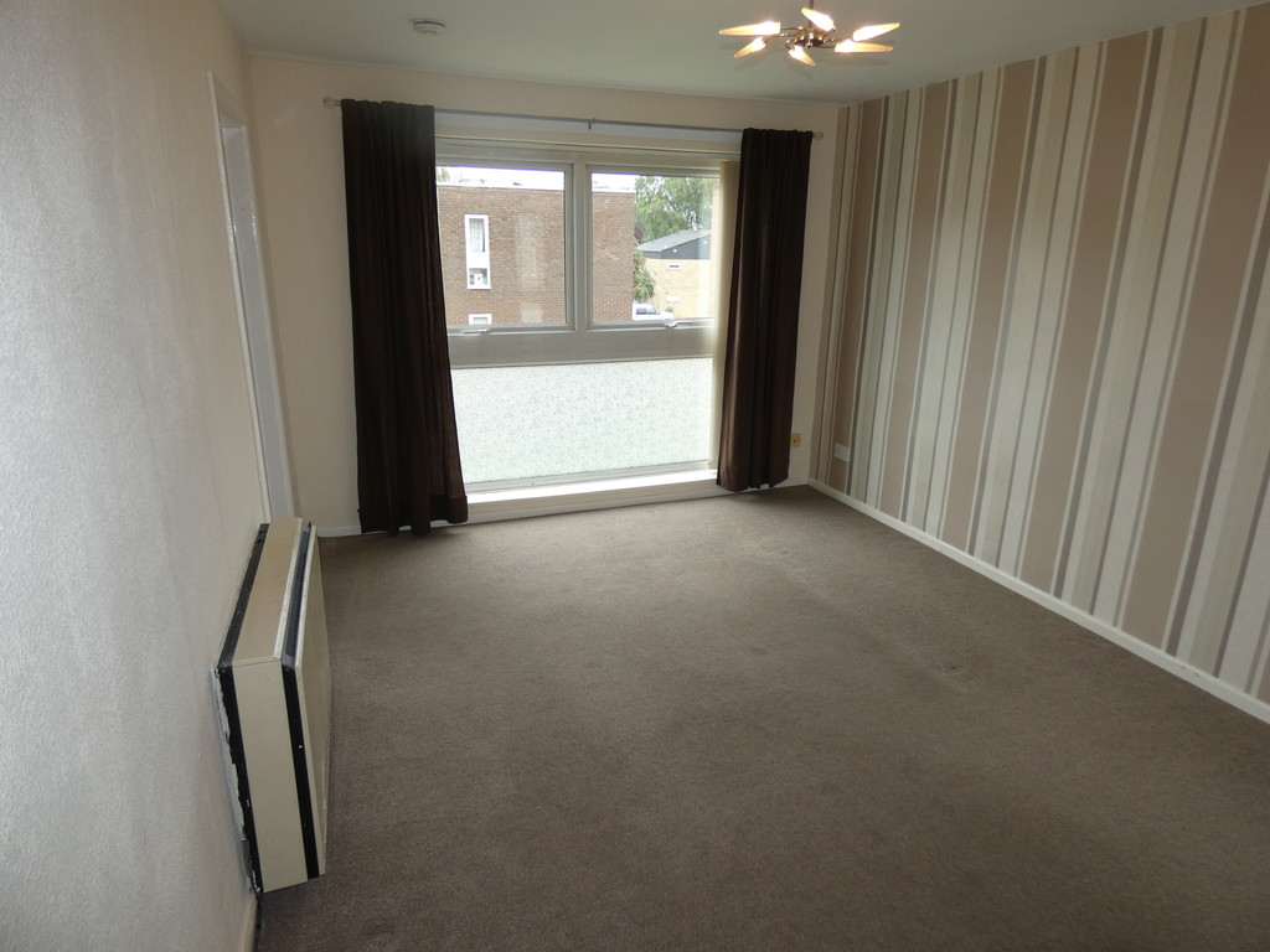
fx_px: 734
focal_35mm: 20
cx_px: 635
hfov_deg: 81.7
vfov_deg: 66.0
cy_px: 476
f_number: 2.8
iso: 100
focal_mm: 3.6
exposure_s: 1/60
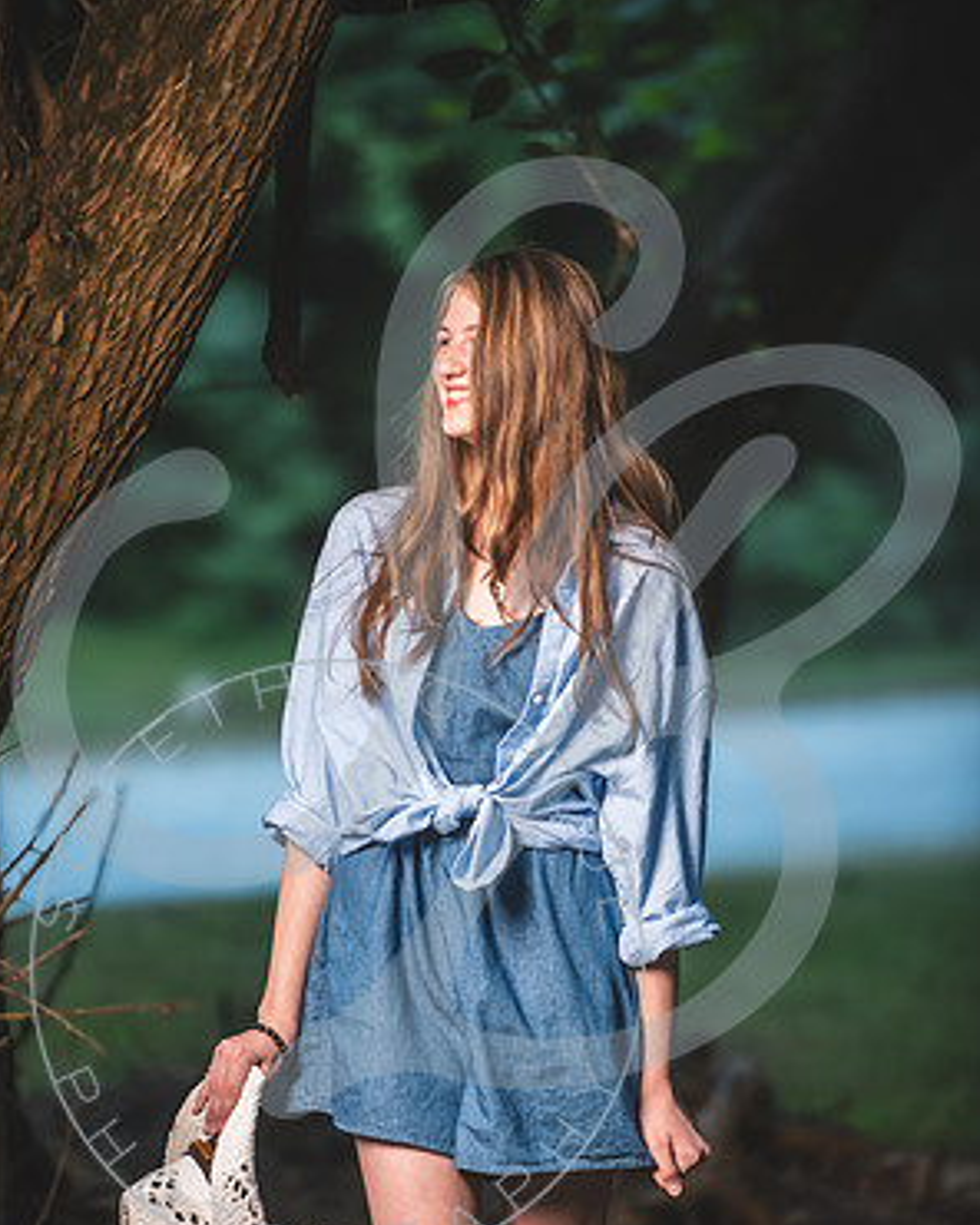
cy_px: 715
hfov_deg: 9.0
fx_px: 6200
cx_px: 487
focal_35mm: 171
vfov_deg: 11.3
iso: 500
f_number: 2.8
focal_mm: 150
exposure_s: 1/400
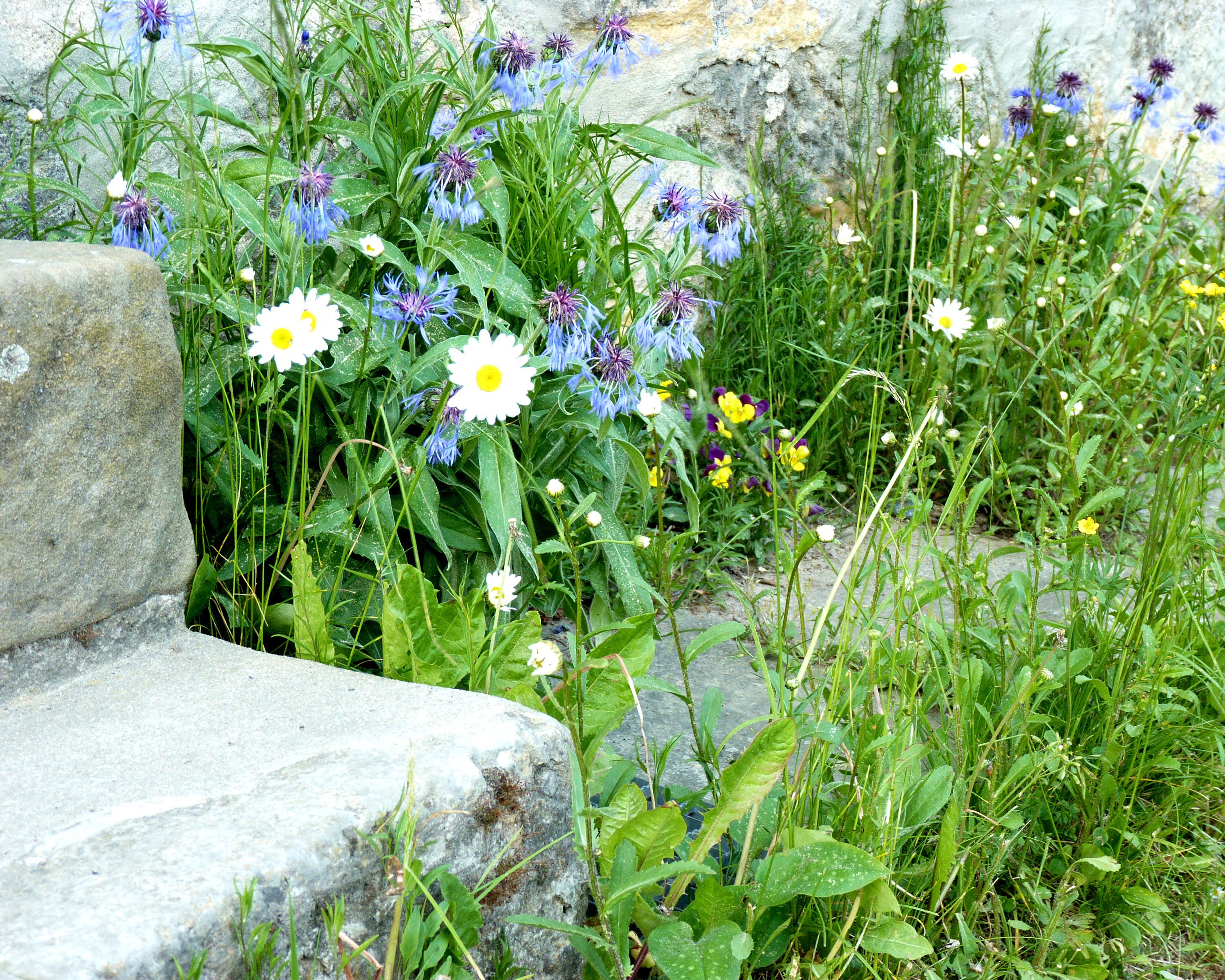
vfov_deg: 21.9
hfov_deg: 27.1
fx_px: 2538
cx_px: 649
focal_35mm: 70
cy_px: 489
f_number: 3.4
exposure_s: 1/40
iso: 100
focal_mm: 11.9
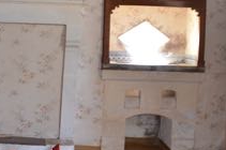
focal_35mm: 82
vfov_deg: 16.6
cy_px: 55
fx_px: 514
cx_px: -29
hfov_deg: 23.2
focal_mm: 18
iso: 720
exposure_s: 1/60
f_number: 3.5
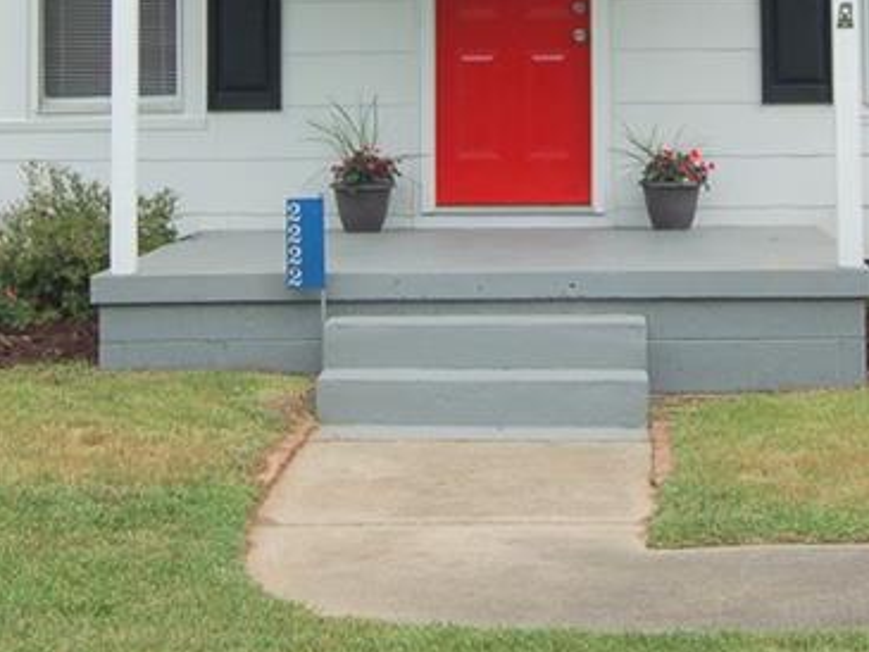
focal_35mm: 97
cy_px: -114
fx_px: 2436
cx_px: 512
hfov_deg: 20.2
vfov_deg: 14.8
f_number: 7.1
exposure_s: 1/200
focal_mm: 24
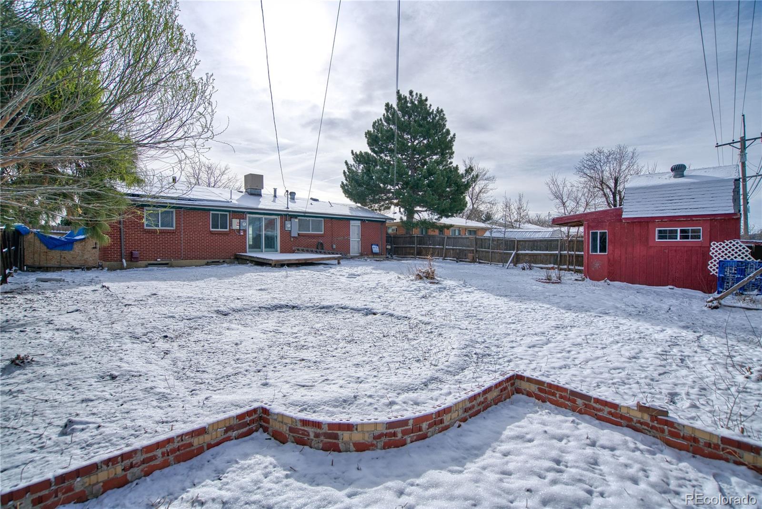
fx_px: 339
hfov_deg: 96.7
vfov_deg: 73.8
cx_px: 381
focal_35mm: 16
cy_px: 254
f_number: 4
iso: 500
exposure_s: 1/6400
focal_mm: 16
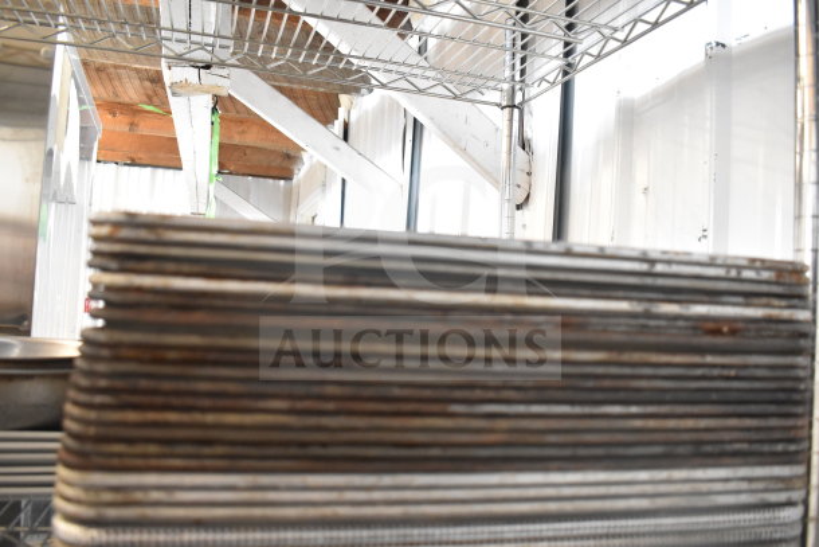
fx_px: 683
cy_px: 274
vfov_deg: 43.6
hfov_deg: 61.9
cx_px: 410
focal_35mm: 30
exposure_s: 1/30
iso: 2200
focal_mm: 20
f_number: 3.5
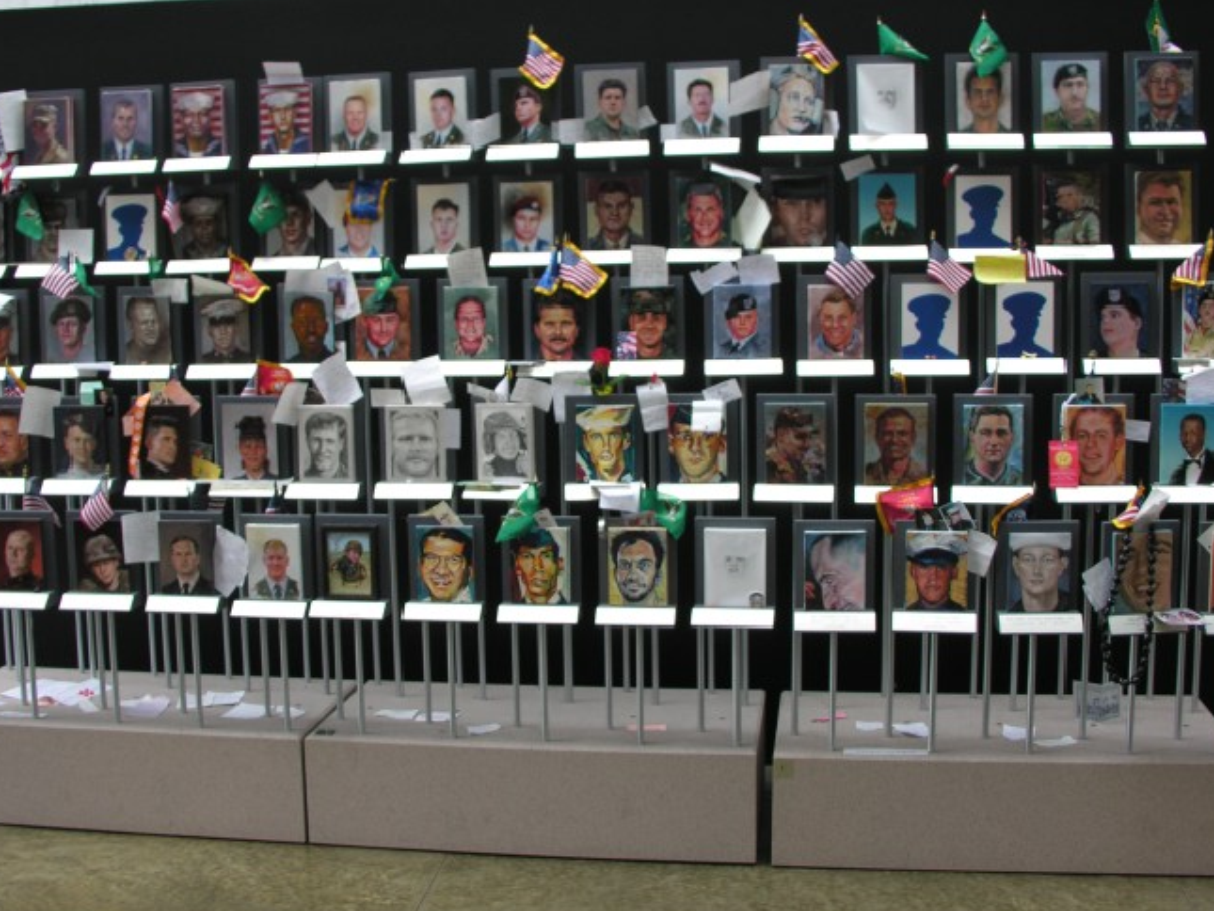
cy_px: 468
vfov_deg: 33.6
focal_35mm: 43
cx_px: 568
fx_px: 1508
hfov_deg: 43.8
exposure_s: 1/34.2
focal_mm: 8.9
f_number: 3.2
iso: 50
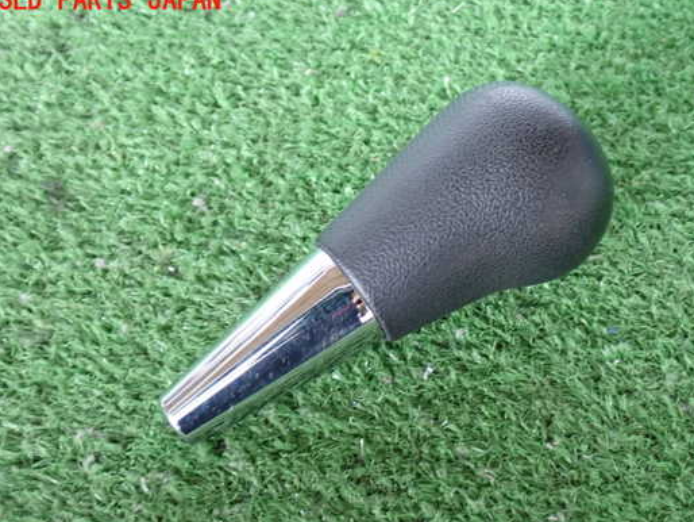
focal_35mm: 42
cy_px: 288
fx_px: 842
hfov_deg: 44.7
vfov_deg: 34.3
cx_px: 381
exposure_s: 1/40
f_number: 2.5
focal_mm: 6.37
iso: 640
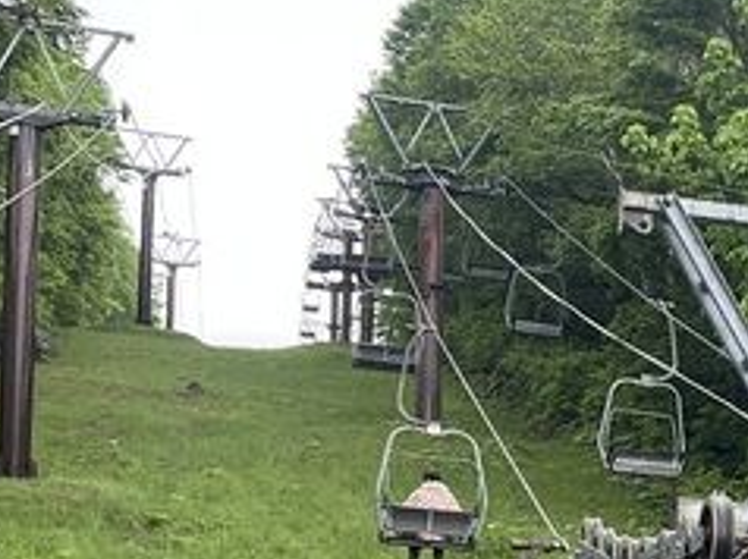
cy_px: 692
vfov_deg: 15.9
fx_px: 1921
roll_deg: +0.5
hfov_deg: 19.9
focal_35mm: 89
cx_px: 1029
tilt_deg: +8.4
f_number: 1.6
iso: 80
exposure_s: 1/121
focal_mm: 5.1
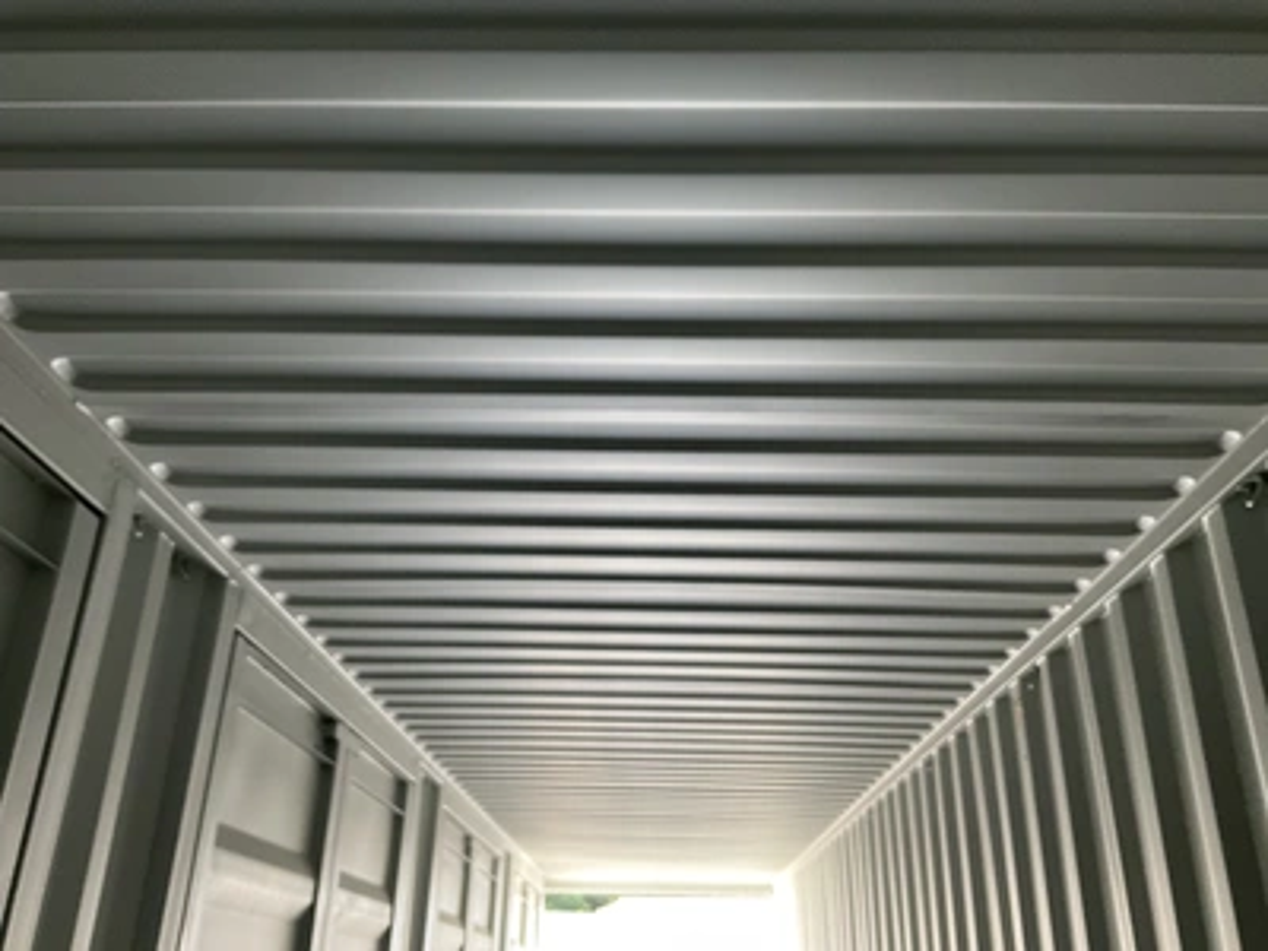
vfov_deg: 48.2
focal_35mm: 29
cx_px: 634
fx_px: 1062
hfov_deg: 61.7
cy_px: 476
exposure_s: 1/60
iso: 100
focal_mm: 3
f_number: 1.8
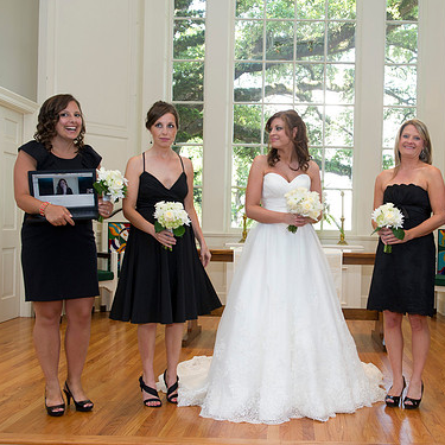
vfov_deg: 40.0
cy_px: 228
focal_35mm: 42
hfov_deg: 39.6
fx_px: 611
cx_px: 291
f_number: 5
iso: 800
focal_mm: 32
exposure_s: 1/125
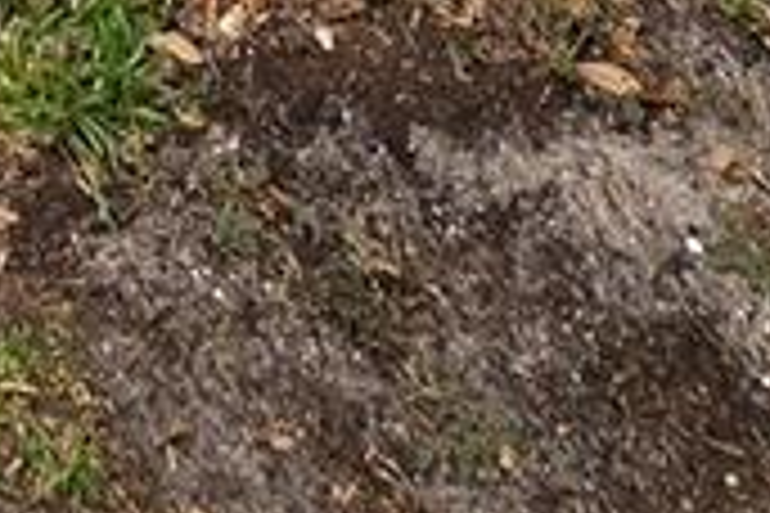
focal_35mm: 95
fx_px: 2032
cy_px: -1562
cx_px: -351
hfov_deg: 19.1
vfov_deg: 8.1
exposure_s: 1/2151
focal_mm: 2.2
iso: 50
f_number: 2.2
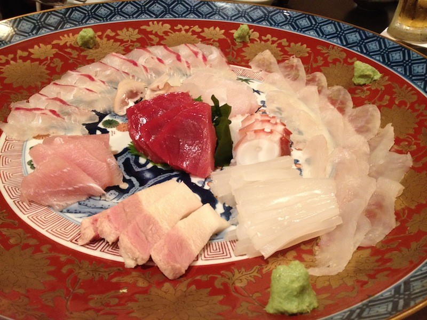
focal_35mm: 35
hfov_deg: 52.6
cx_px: 214
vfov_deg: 40.7
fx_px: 432
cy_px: 160
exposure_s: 1/20
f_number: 2.4
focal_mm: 4.28
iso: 320
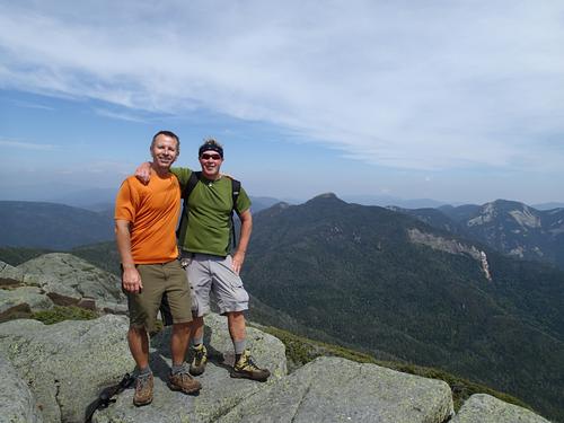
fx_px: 407
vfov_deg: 54.9
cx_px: 282
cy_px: 212
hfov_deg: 69.4
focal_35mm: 25
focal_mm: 4.5
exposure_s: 1/320
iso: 100
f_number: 8
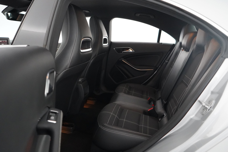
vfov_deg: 46.4
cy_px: 76
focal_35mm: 28
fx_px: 177
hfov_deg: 65.5
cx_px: 114
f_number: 3.5
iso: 12800
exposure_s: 1/100
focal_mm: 28
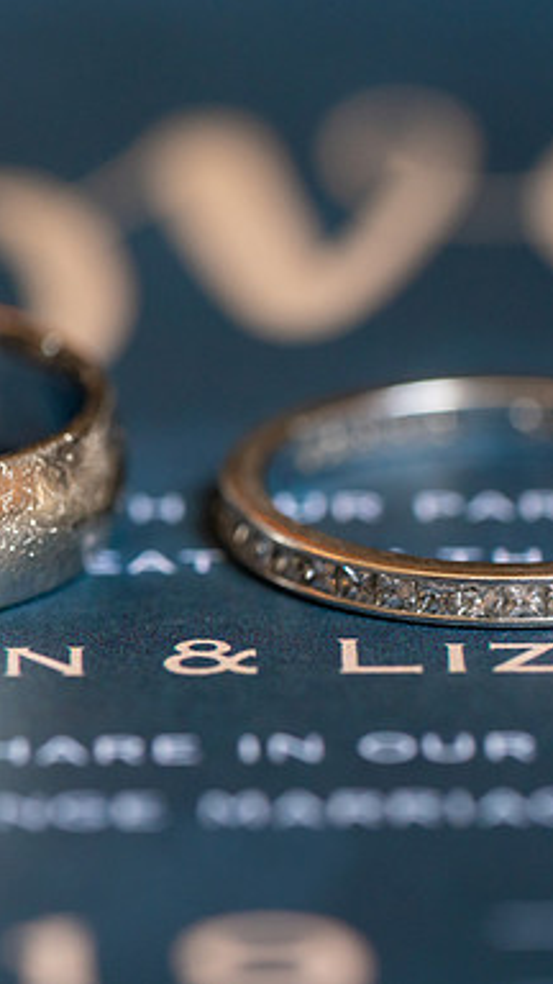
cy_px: 493
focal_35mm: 144
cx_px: 166
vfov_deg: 14.9
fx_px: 3754
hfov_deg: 8.4
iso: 2000
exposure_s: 1/100
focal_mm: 90
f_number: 5.6
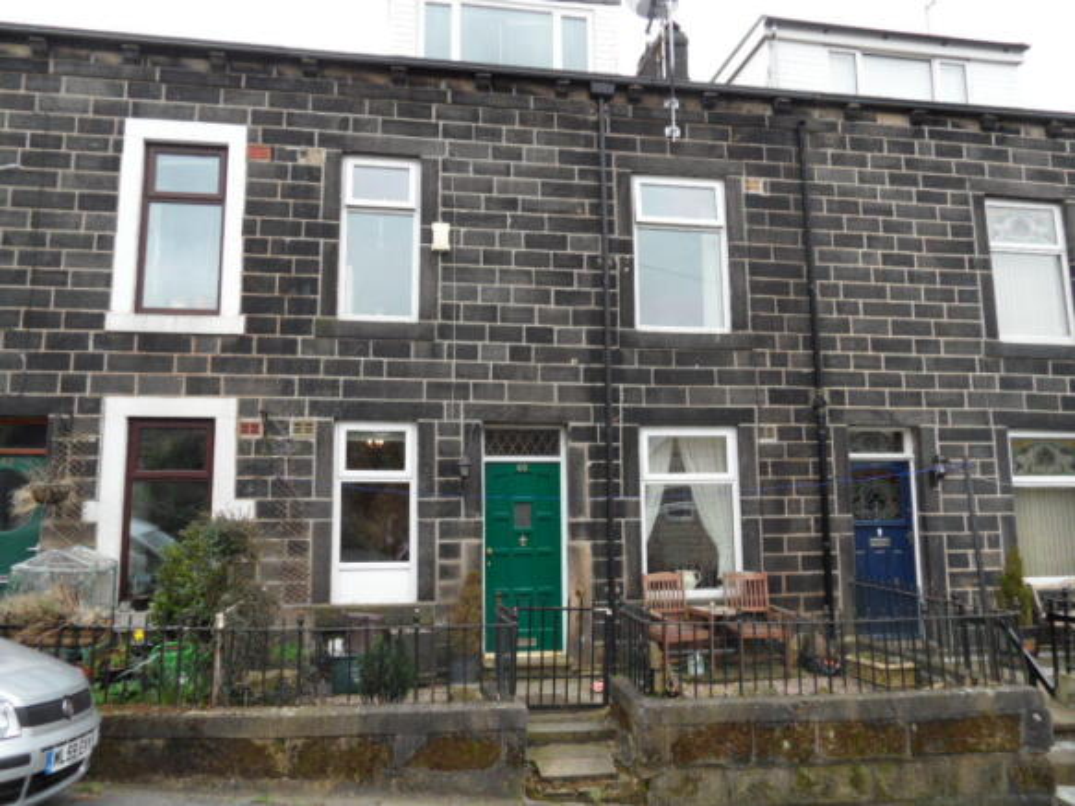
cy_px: 403
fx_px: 745
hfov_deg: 71.6
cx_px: 538
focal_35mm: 24
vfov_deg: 56.8
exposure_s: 1/90
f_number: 3.2
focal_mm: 3.9
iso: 80
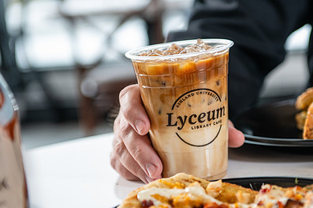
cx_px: 211
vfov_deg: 13.2
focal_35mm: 104
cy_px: 123
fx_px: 904
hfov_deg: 19.6
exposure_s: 1/200
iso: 500
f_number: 3.5
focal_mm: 70
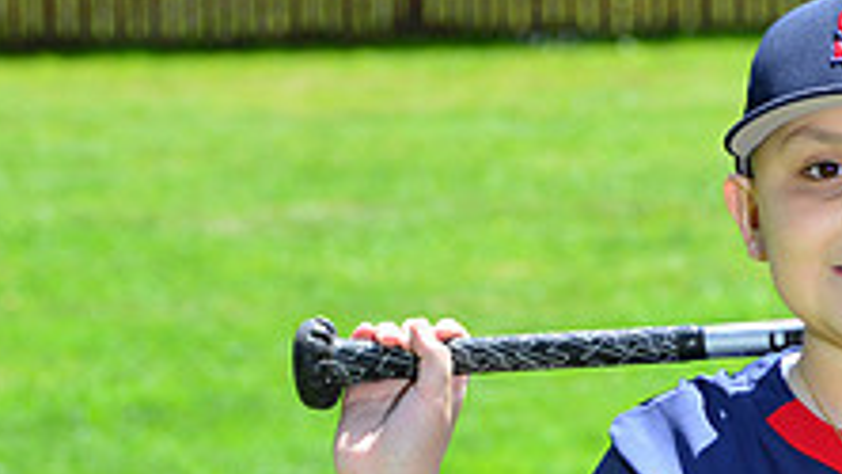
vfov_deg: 4.0
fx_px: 6722
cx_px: 948
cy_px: 590
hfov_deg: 7.1
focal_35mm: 301
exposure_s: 1/200
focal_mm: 110
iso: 200
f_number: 8
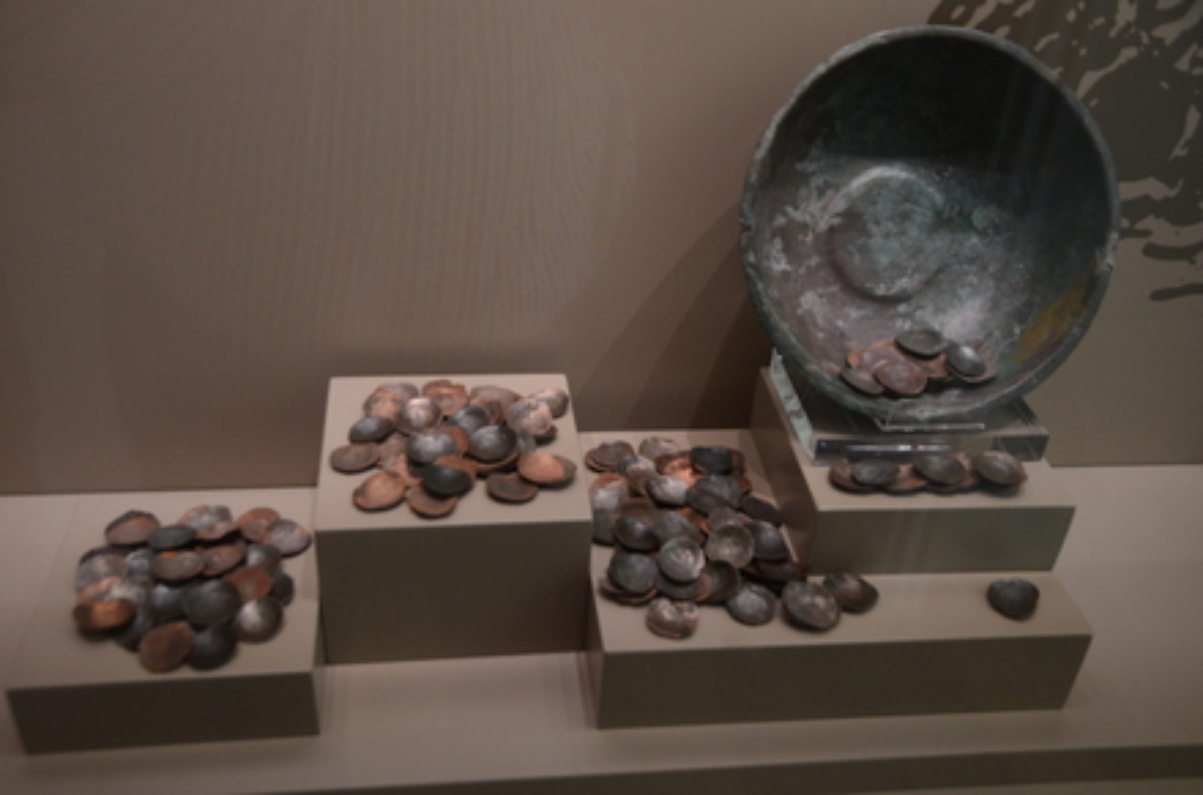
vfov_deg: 39.8
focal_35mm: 33
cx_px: 602
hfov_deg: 57.3
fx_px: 1100
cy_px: 398
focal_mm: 22
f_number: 3.5
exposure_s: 1/25
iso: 1000
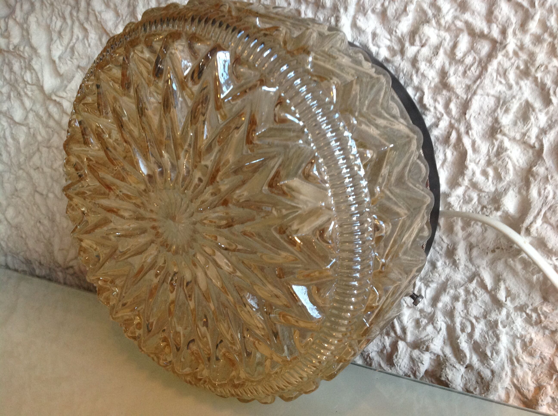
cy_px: 208
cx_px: 279
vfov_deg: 40.6
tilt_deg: -16.3
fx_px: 563
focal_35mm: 35
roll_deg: +2.7
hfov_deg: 52.7
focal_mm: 4.28
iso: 160
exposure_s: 1/15
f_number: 2.4
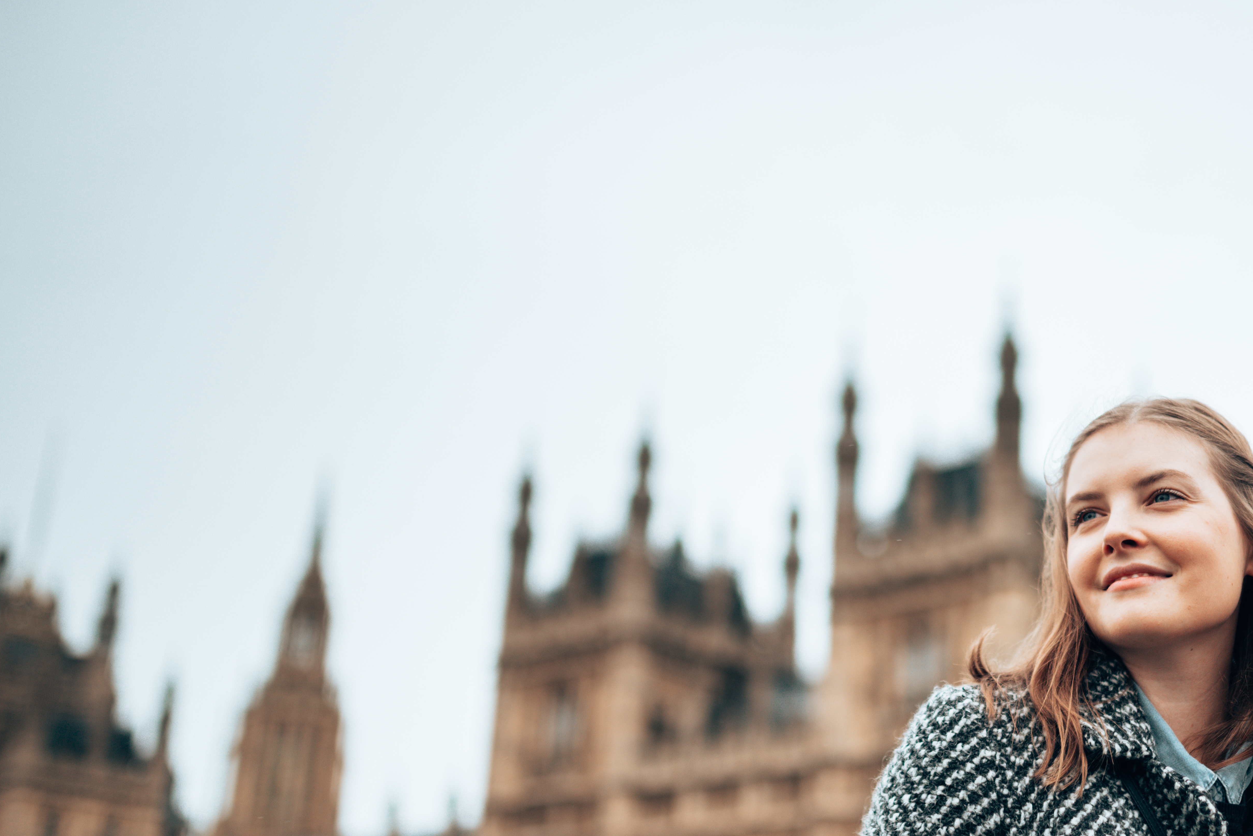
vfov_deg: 25.5
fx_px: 1845
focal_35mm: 53
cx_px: 933
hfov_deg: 36.7
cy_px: 507
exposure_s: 1/800
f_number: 1.4
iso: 200
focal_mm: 35
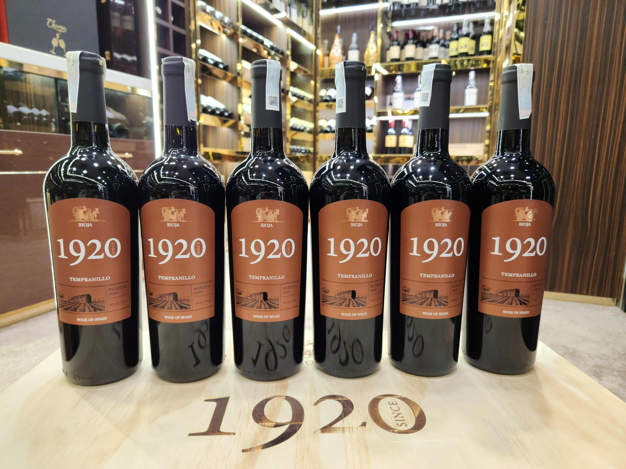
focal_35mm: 23
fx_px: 416
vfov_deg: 58.9
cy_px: 234
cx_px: 313
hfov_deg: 73.9
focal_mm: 5.4
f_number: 1.8
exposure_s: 1/50
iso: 125
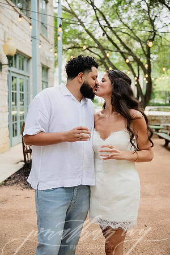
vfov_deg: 42.7
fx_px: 326
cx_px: 85
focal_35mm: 46
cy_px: 128
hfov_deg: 29.2
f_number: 3.2
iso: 400
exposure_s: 1/200
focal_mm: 46
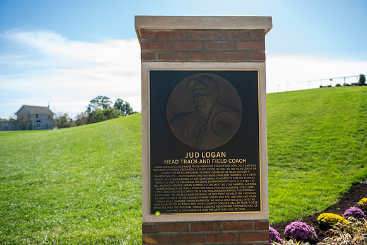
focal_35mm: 32
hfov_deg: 58.7
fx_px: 326
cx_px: 184
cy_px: 122
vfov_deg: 41.1
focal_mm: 32
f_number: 3.5
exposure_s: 1/320
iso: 40
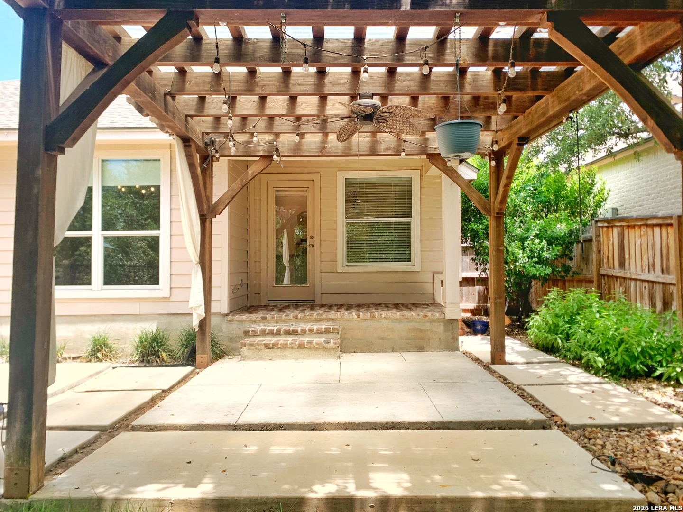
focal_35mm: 26
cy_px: 256
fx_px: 513
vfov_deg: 53.1
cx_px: 342
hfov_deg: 67.3
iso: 25
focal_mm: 4.25
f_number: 1.8
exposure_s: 1/737
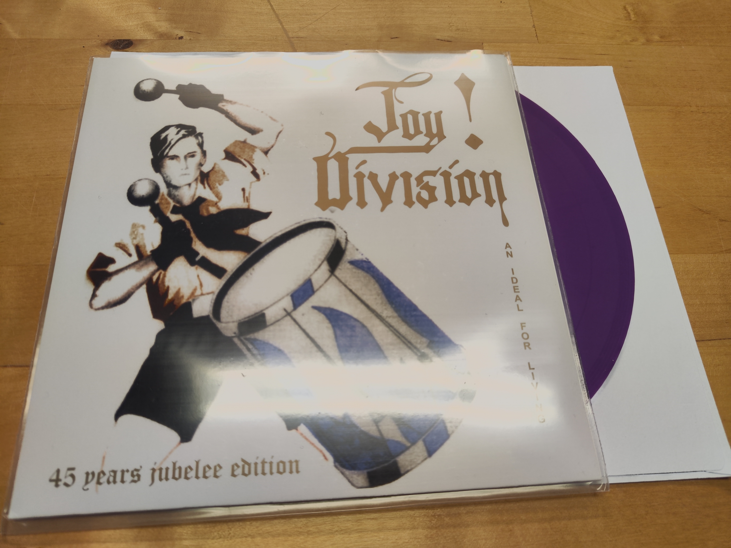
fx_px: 507
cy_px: 274
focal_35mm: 24
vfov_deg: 56.8
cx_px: 366
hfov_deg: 71.6
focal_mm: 5.59
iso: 90
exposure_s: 1/100
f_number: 1.88
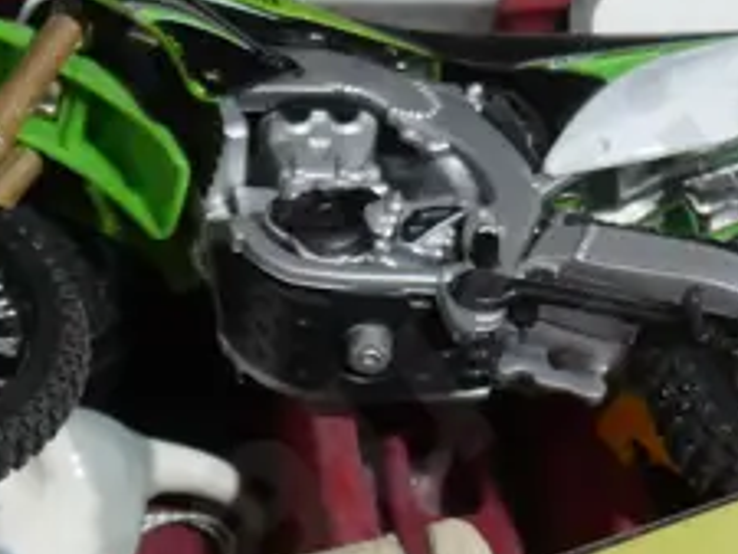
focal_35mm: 218
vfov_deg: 6.8
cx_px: 423
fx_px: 4650
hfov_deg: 9.1
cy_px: 398
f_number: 5.2
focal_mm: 24
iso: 500
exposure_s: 1/60
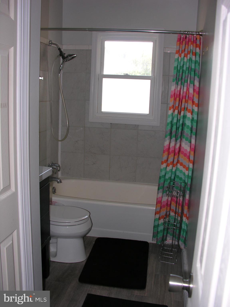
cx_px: 115
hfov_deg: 40.7
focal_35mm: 35
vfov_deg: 52.6
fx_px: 310
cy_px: 154
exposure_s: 1/30
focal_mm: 8.9
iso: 50
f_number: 2.8
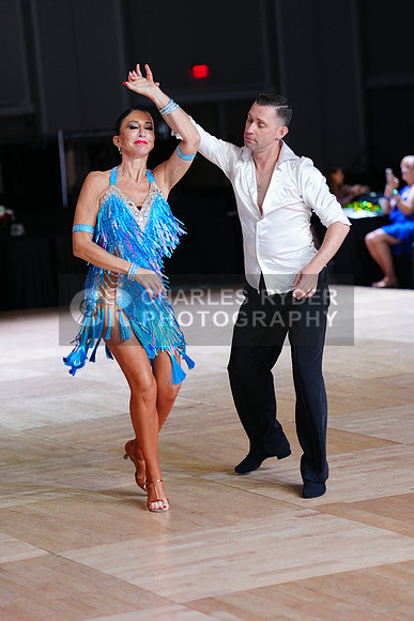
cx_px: 207
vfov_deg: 17.3
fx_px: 2034
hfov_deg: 11.6
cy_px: 310
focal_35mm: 118
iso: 1250
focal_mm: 118
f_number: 2.8
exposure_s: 1/640
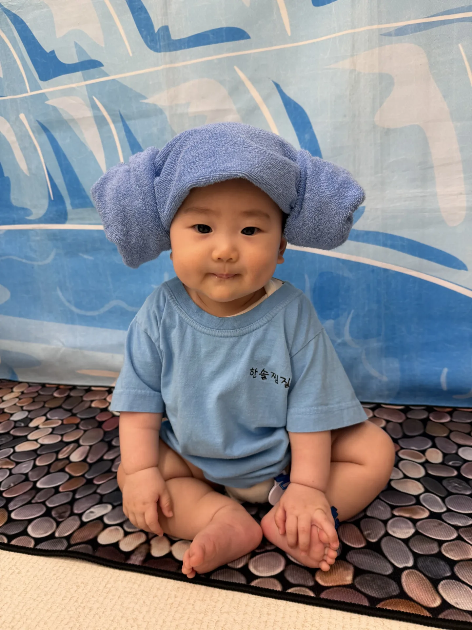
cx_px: 236
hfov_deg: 56.8
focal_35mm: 24
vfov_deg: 71.6
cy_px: 315
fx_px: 436
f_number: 1.78
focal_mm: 6.76
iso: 100
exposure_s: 1/120
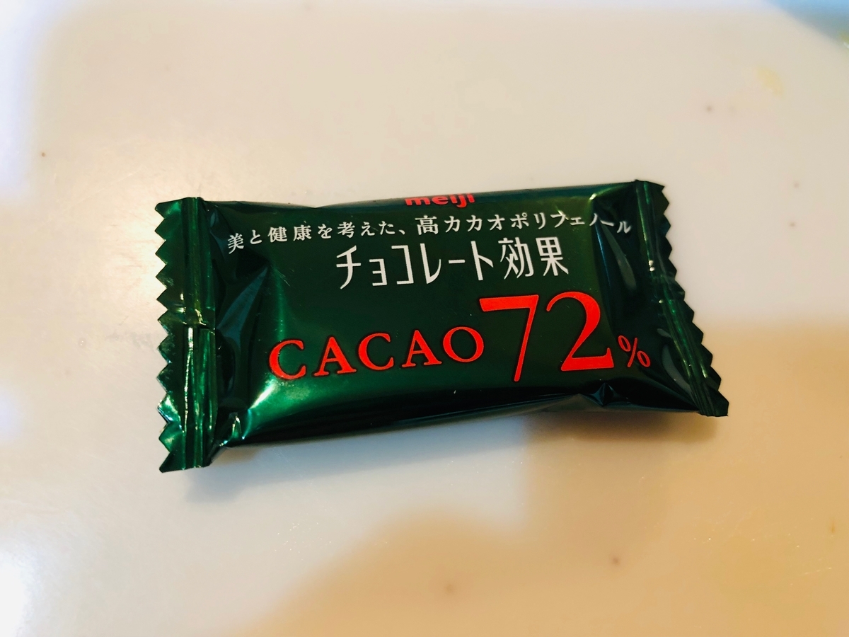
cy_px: 318
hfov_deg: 63.4
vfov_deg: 49.7
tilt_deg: -72.3
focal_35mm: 28
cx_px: 424
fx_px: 687
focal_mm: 3.99
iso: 64
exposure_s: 1/17
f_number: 1.8
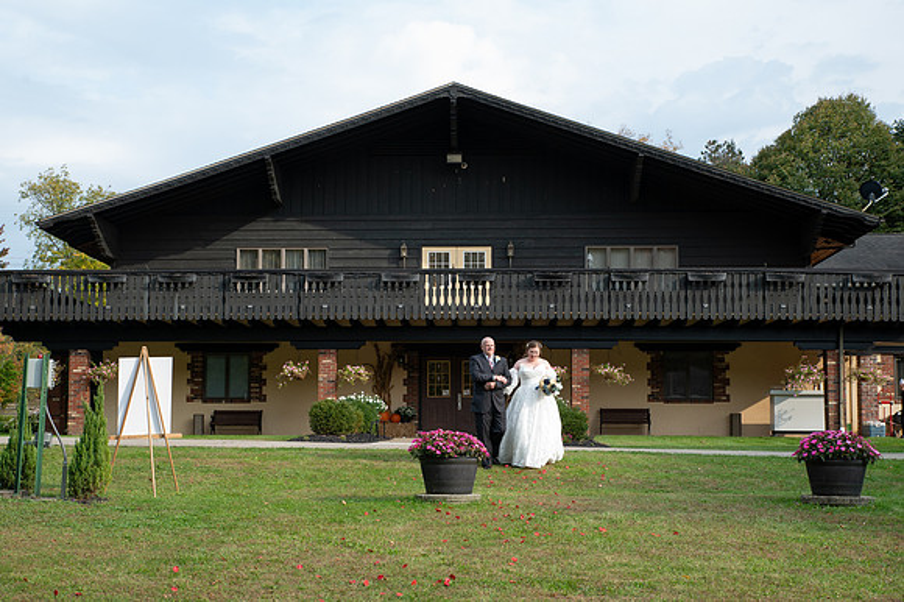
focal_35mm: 56
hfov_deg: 35.4
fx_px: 1418
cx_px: 437
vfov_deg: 23.9
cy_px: 334
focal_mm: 48
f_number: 8
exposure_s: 1/200
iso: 400
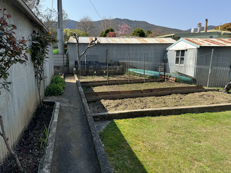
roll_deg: +0.3
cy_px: 86
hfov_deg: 71.6
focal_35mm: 24
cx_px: 116
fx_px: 160
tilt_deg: -10.0
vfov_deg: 56.8
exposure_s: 1/1637
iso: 80
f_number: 1.78
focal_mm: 6.76
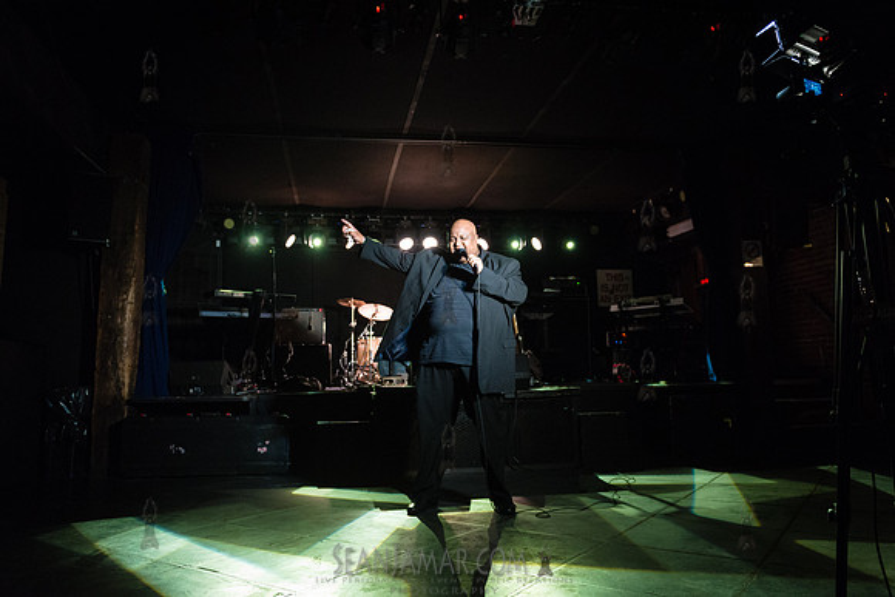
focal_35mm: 26
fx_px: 648
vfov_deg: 49.5
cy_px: 298
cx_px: 448
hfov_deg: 69.3
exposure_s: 1/320
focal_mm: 24
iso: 3200
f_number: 2.8
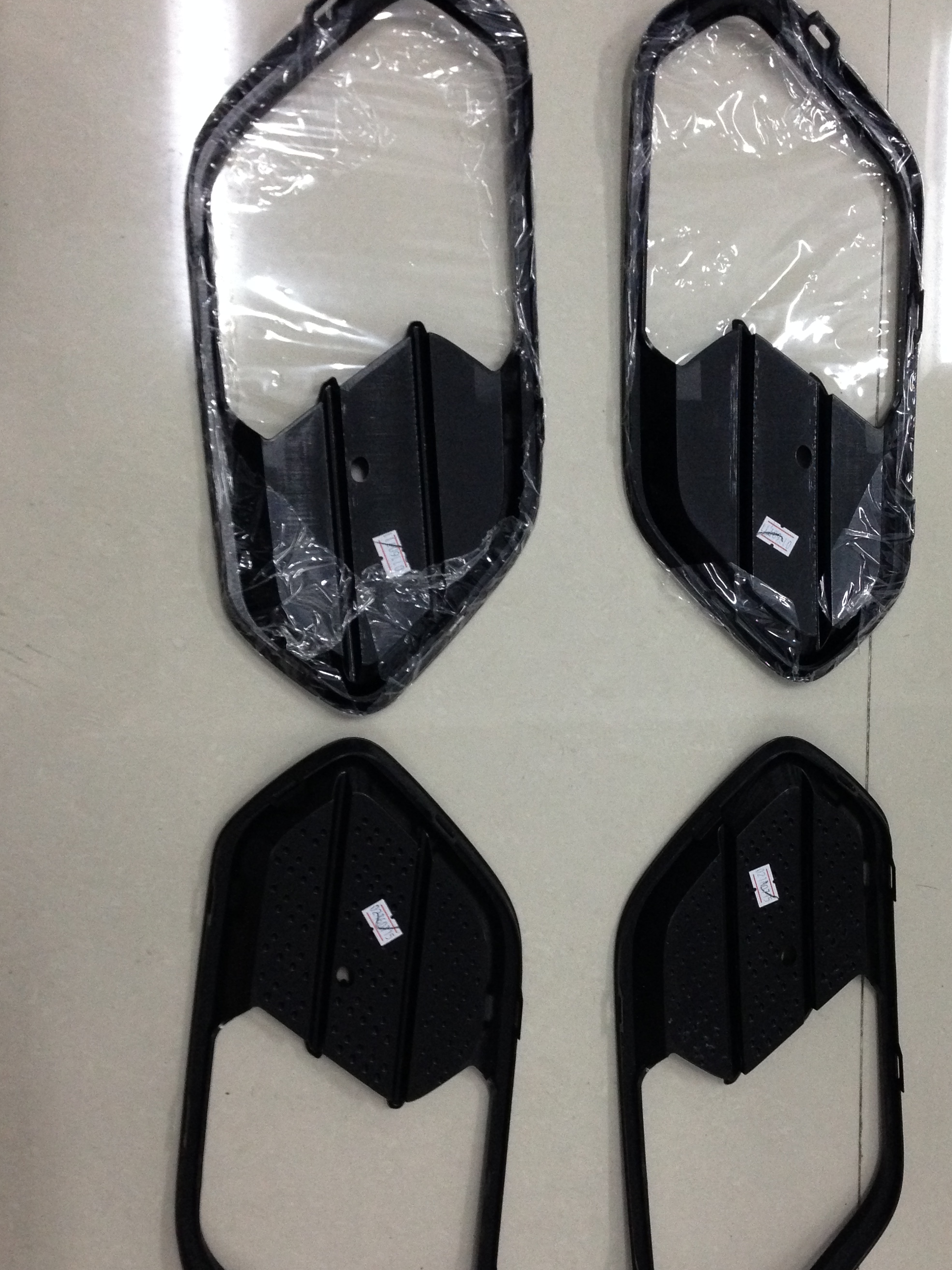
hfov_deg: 35.1
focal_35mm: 41
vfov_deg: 45.7
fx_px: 1504
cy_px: 705
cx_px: 553
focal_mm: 4.12
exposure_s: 1/20
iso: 250
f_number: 2.4
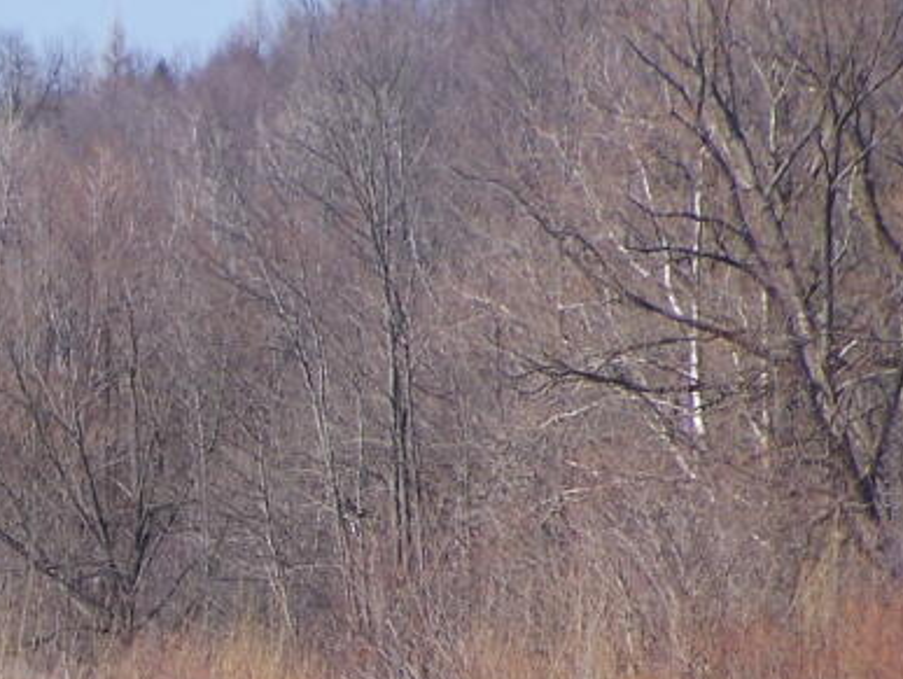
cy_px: 595
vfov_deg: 2.2
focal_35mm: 682
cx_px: -163
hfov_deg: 2.9
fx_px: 17807
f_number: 3.6
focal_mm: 42.8
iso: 80
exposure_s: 1/1000
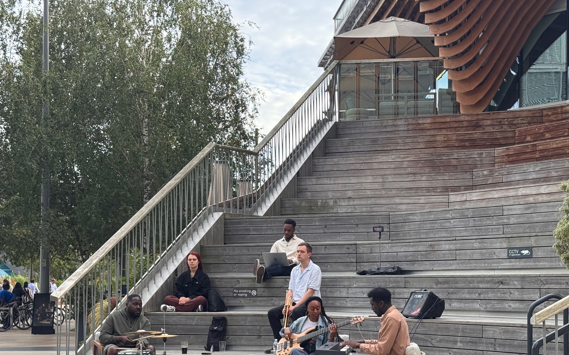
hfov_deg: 33.0
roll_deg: -0.7
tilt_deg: +2.8
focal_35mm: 62
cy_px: 254
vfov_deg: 20.8
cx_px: 302
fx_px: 961
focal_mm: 6.76
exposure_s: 1/397
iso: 64
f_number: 1.78
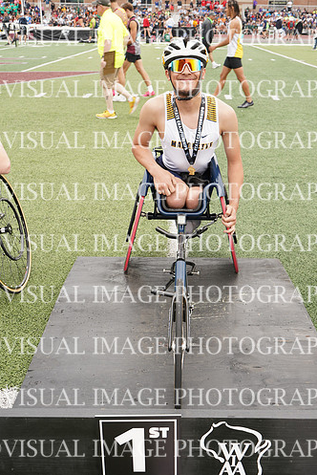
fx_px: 554
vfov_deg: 46.3
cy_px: 269
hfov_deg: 31.9
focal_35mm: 42
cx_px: 168
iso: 200
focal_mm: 36
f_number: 8
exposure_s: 1/125
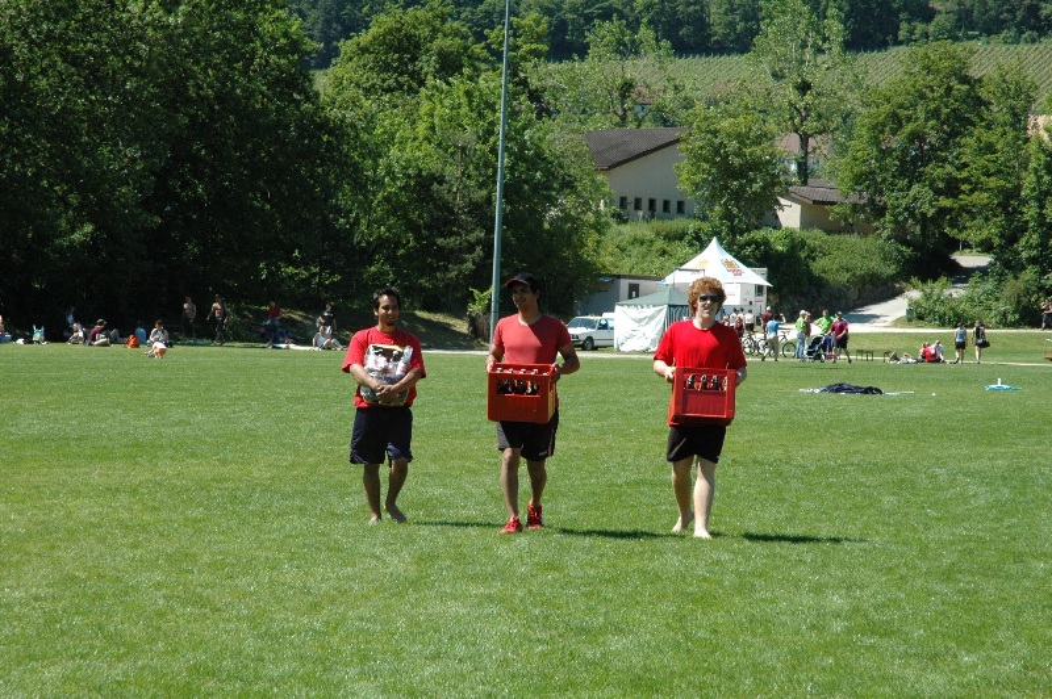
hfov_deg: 19.5
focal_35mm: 105
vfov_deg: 13.0
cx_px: 526
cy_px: 350
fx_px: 3066
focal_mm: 70
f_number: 11
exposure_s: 1/500
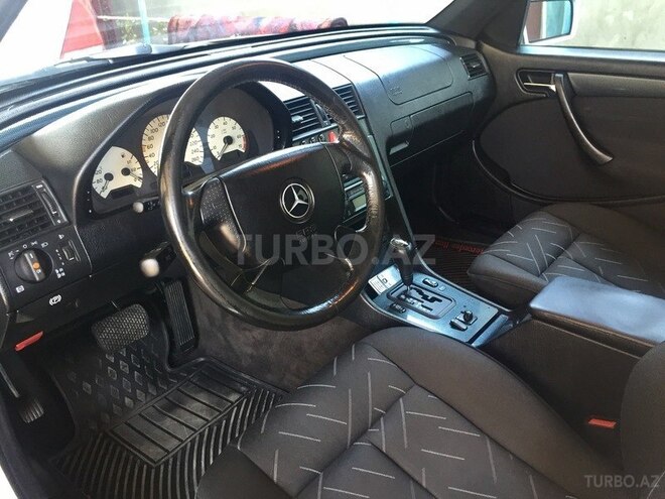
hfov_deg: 61.7
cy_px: 250
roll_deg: +0.2
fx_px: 557
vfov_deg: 48.2
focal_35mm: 29
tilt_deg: -29.0
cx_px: 332
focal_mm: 4.15
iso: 125
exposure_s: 1/33
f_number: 2.2
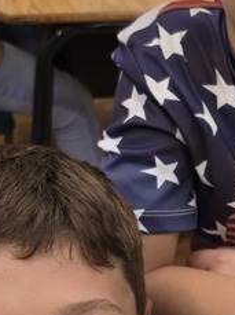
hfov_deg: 13.8
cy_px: 325
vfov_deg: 18.5
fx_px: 935
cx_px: 311
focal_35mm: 103
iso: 100
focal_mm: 6.5
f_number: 1.4
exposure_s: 1/120
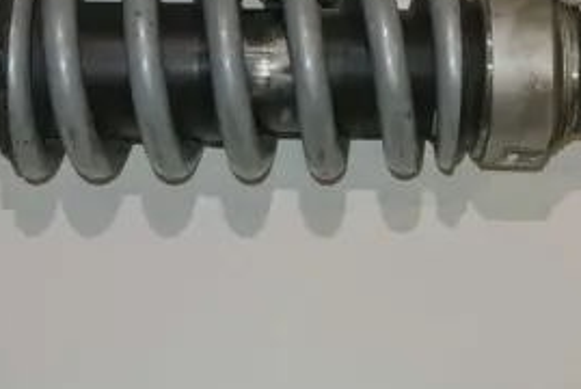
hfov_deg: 24.2
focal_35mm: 84
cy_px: 45
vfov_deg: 16.1
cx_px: 281
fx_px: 1357
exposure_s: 1/60
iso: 200
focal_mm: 15.7
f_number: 4.2
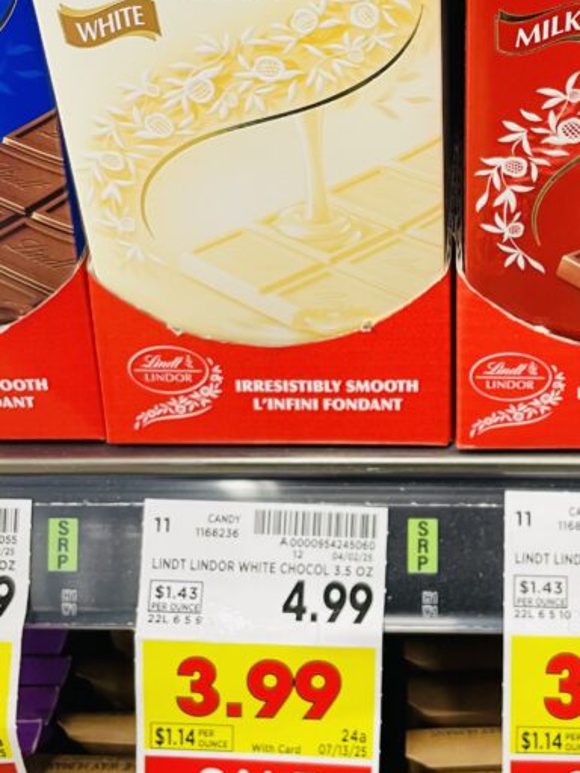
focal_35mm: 52
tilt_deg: -21.7
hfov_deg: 27.5
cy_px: 195
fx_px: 1162
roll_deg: +0.2
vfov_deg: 36.0
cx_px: 459
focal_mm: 4.2
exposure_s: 1/45
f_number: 1.6
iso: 160
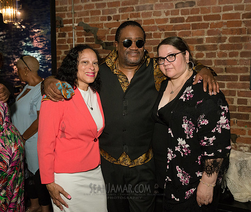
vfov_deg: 40.4
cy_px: 88
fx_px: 288
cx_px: 127
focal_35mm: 38
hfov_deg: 47.1
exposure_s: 1/320
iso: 3200
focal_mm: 26
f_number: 4.5
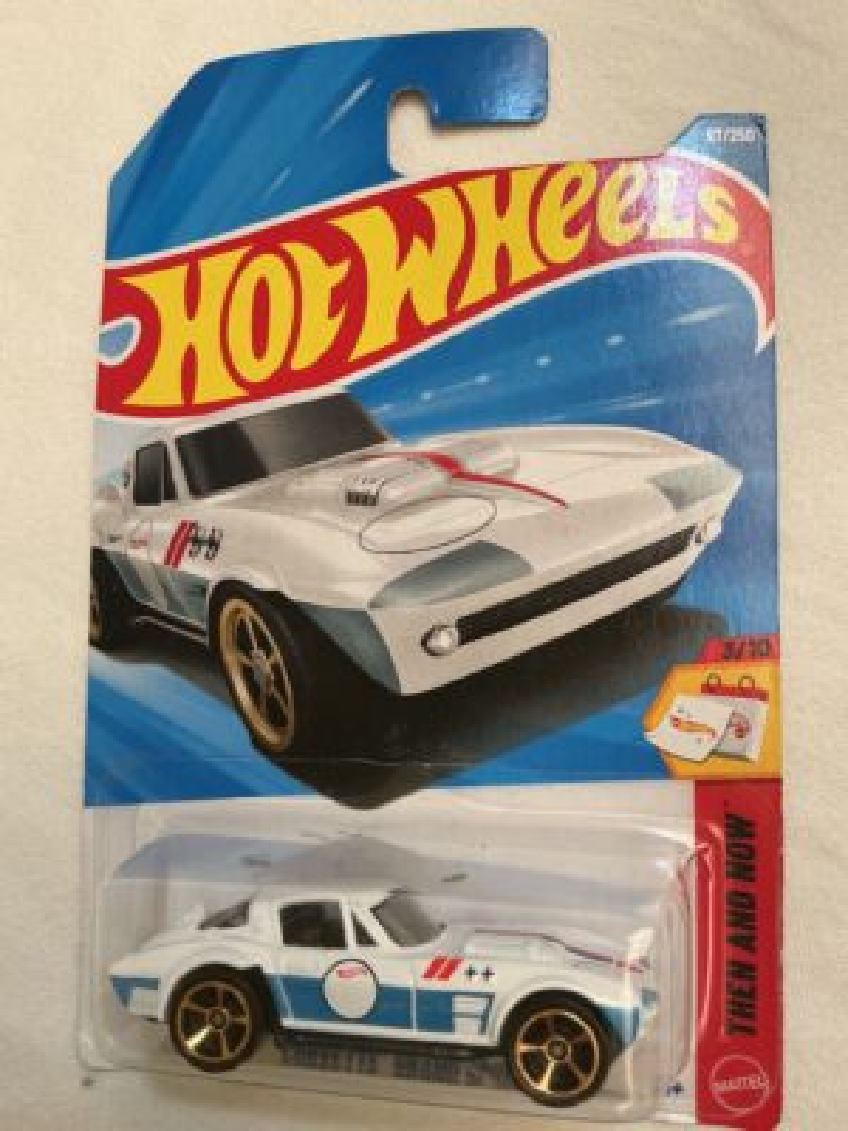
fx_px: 947
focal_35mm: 29
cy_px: 566
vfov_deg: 61.7
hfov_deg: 48.2
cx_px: 424
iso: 125
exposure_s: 1/60
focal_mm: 3
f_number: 1.8
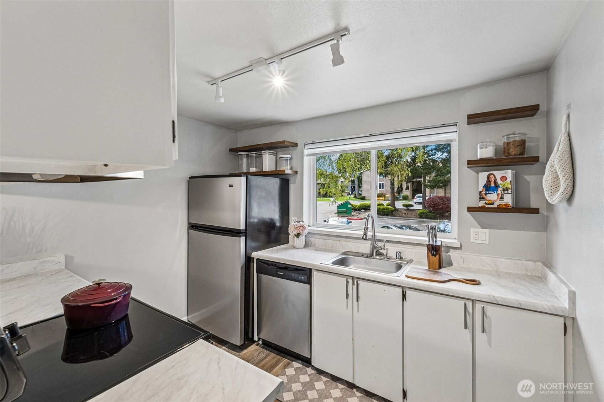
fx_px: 252
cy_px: 201
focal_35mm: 15
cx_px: 302
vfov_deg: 77.3
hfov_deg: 100.4
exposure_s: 1/6
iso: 250
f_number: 9
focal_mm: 10
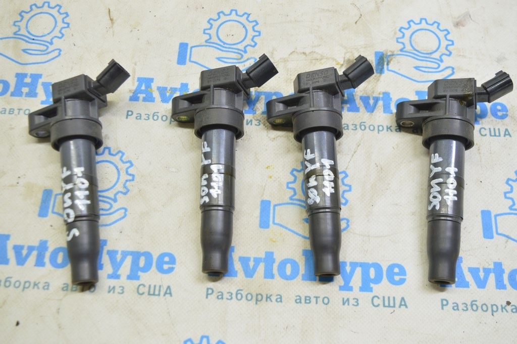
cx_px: 258
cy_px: 172
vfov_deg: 31.8
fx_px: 603
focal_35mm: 42
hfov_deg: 46.4
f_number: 5.6
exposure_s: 1/20
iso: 400
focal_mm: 28
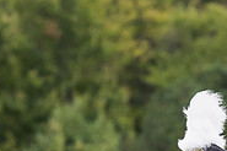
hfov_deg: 4.1
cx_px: 210
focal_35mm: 502
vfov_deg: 2.7
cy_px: 226
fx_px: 3163
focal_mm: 160
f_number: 5.6
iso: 1000
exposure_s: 1/500
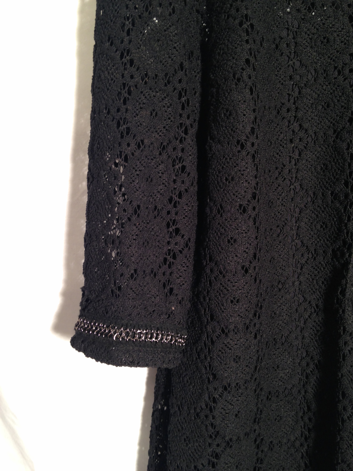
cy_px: 236
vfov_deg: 55.4
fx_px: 449
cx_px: 176
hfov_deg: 42.9
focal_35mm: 33
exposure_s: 1/20
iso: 50
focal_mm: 4.12
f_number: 2.4
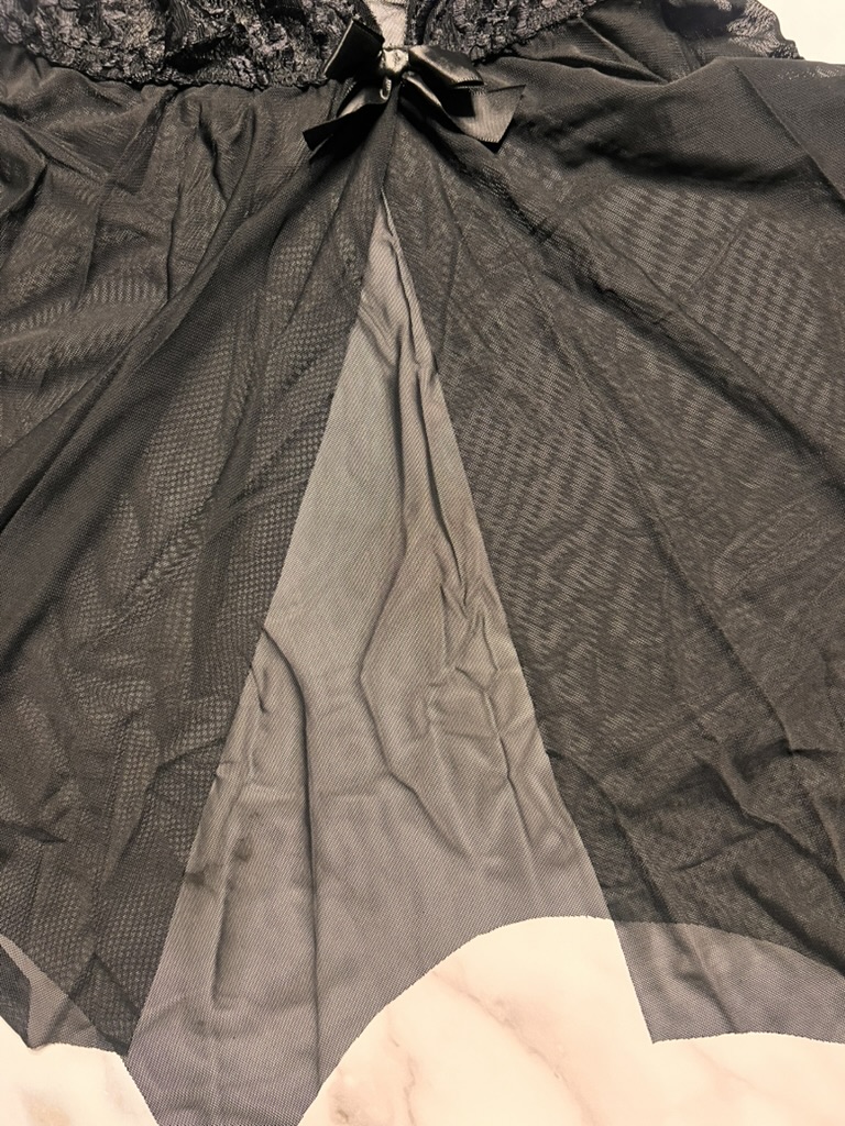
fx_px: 846
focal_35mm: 26
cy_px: 563
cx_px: 422
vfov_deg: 67.3
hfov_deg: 53.1
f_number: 1.5
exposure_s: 1/50
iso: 160
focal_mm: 5.7
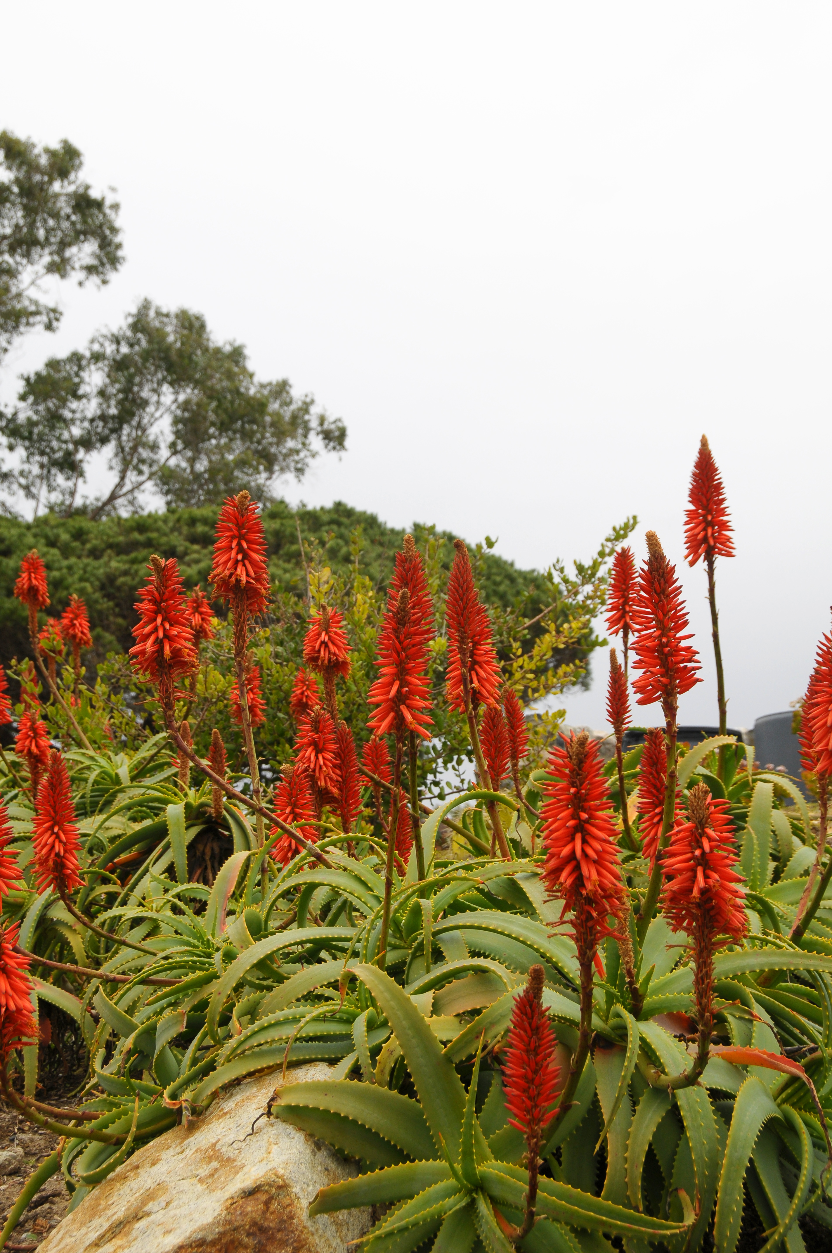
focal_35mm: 57
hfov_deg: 23.7
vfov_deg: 35.1
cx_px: 416
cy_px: 626
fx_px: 1981
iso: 200
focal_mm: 38
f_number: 7.1
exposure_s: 1/200
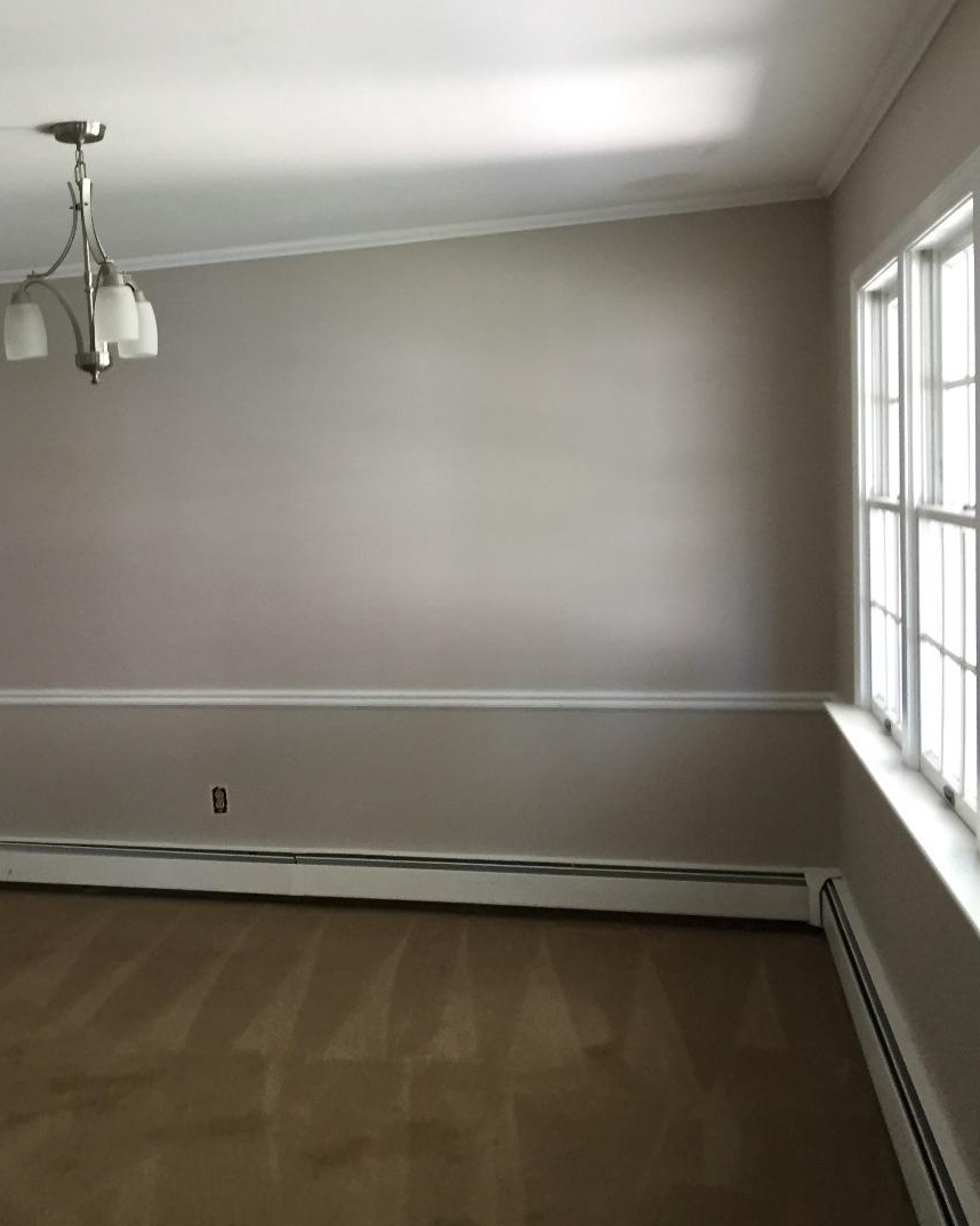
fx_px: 1378
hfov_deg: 37.9
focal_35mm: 38
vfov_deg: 47.9
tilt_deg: -4.3
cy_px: 614
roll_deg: +2.1
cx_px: 212
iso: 50
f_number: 2.2
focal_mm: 4.15
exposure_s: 1/30
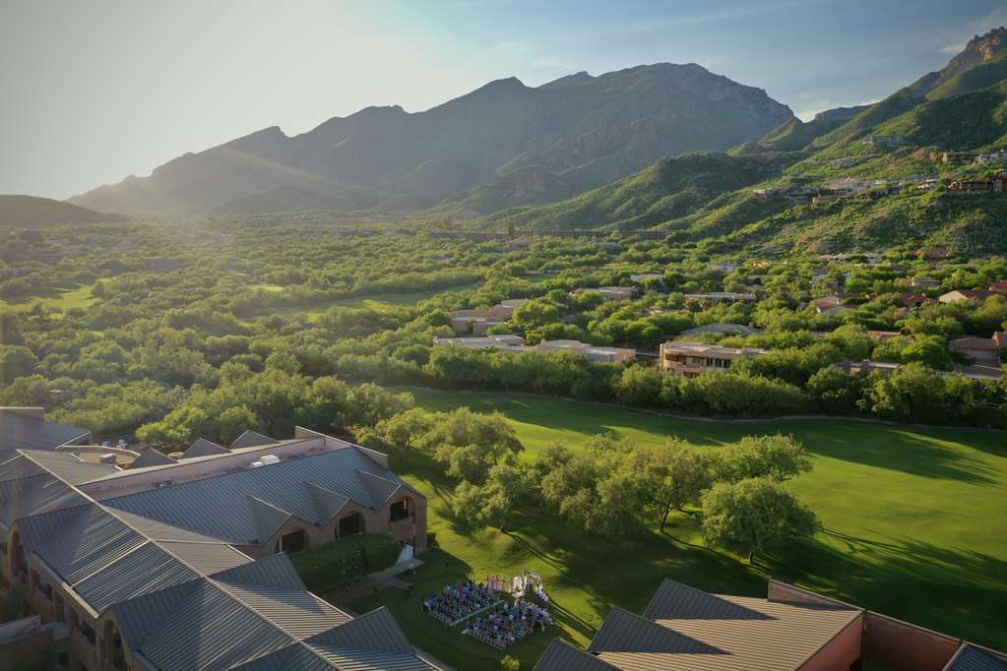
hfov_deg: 65.5
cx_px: 504
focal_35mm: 28
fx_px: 783
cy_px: 336
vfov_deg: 46.4
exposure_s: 1/80
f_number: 4
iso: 100
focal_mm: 10.26
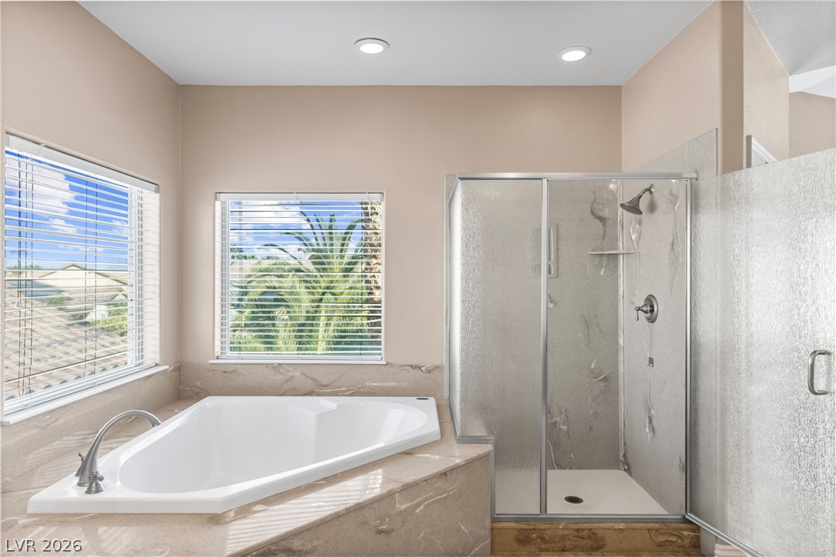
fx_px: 488
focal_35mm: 21
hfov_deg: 81.2
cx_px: 418
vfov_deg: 59.5
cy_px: 278
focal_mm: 21
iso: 400
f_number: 8
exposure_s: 1/400
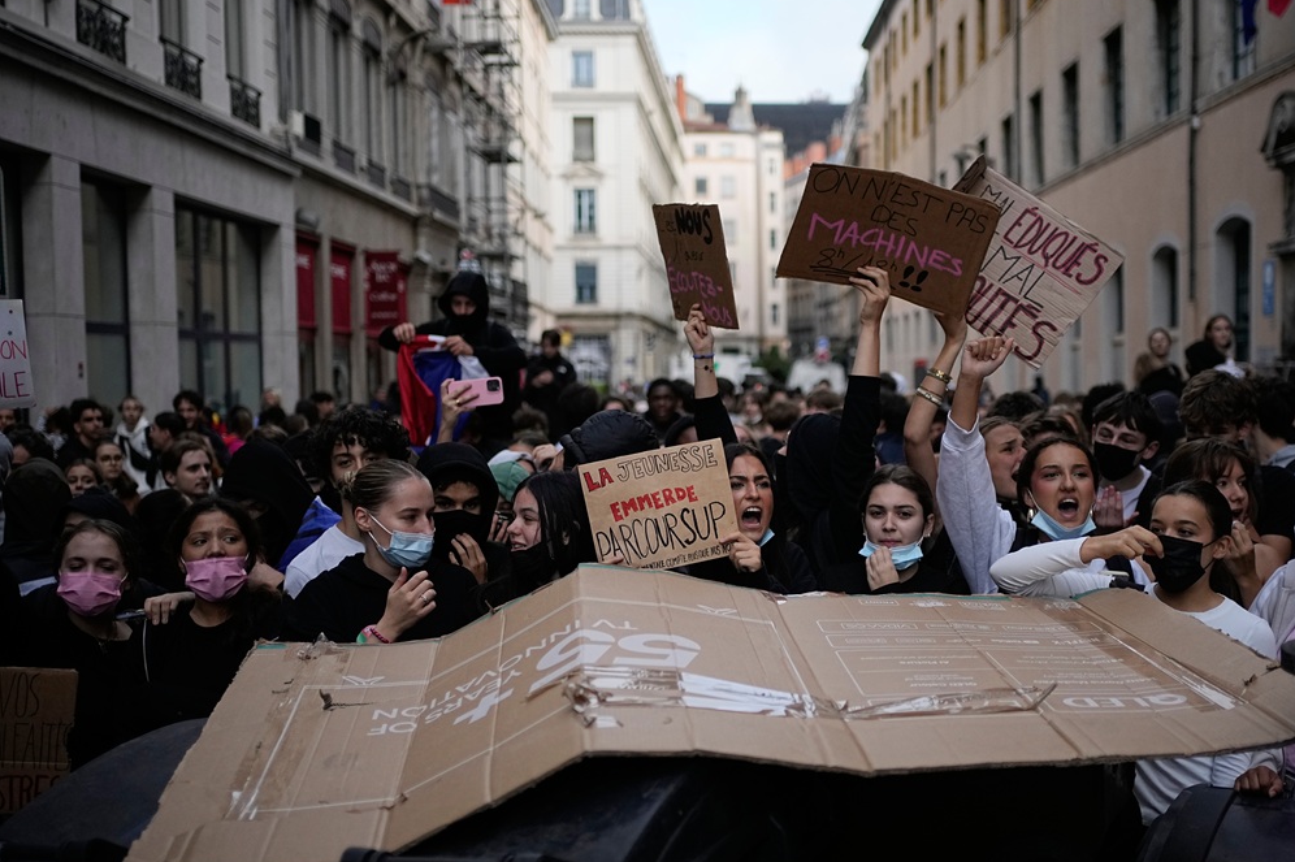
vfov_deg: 29.8
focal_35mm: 45
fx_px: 1618
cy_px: 473
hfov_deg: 43.5
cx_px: 757
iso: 800
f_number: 1.8
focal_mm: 35
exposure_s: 1/8000
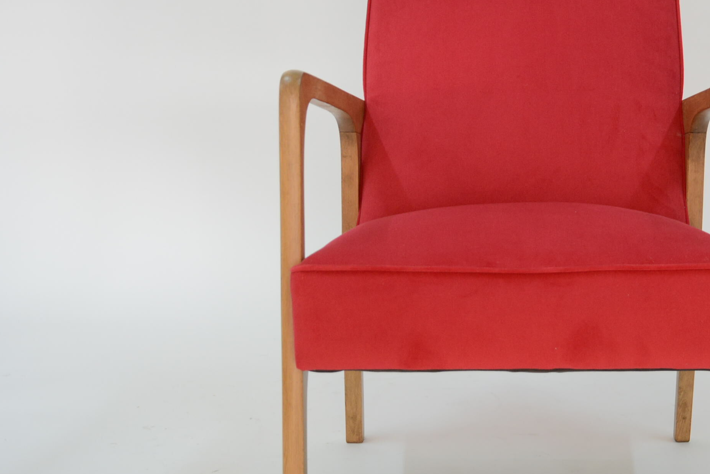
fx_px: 1342
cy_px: 215
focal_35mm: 68
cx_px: 528
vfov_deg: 20.0
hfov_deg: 29.2
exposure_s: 1/40
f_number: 4
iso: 800
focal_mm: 28
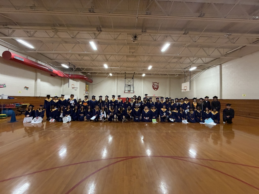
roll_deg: -0.4
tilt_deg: -7.6
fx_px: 105
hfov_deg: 102.1
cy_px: 97
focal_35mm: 14
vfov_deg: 85.7
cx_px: 130
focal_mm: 2.22
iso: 320
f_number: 2.2
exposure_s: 1/60
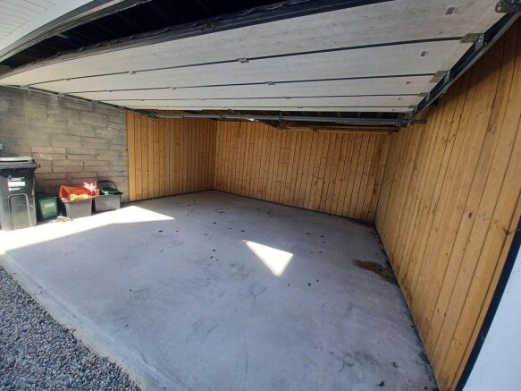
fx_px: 196
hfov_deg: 106.2
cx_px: 260
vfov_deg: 89.9
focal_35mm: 13
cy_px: 196
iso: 40
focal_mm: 1.42
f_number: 2.2
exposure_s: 1/137
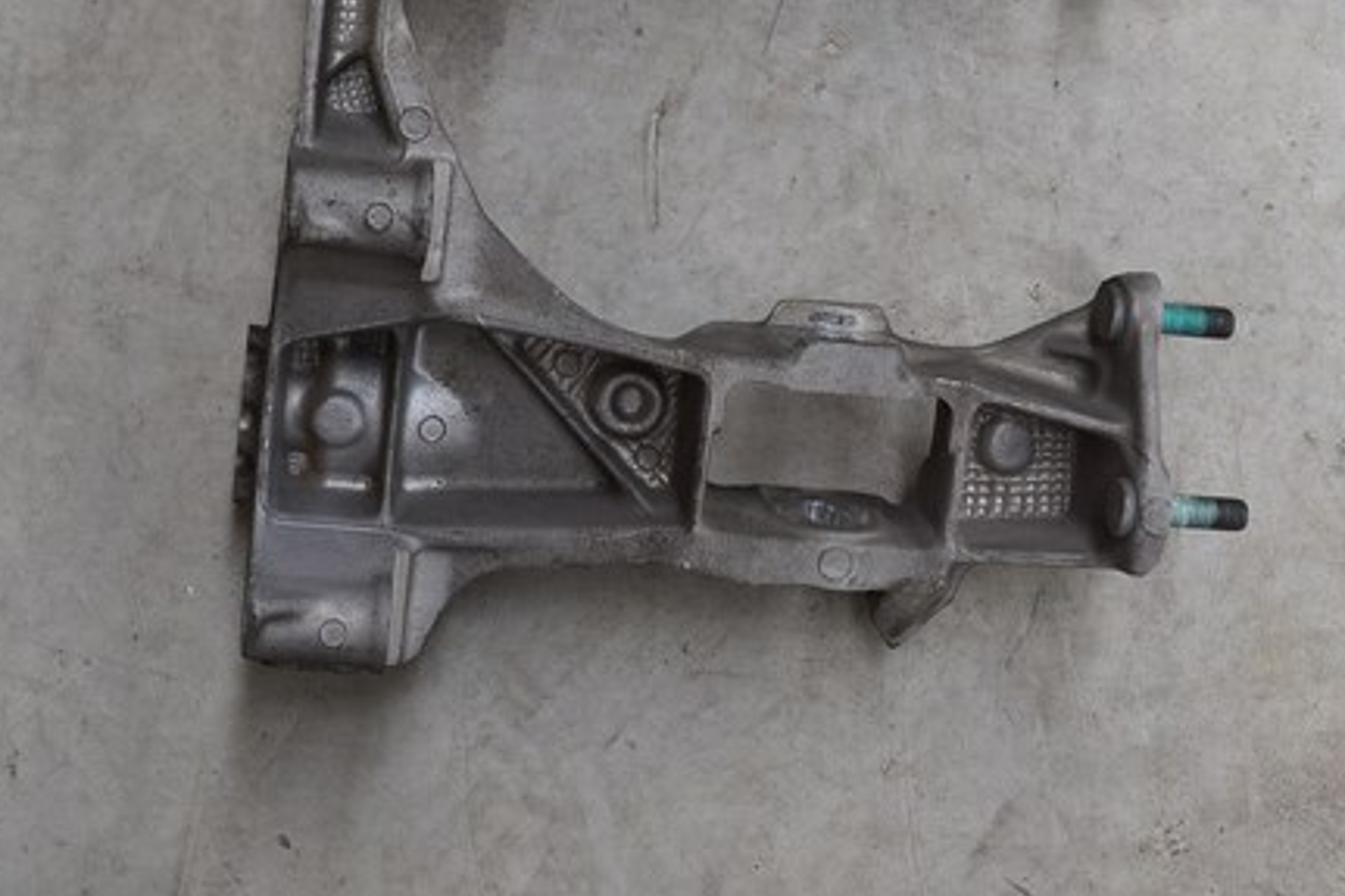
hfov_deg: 26.0
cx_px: 777
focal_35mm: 78
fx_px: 2913
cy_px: 133
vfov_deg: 17.3
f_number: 7.1
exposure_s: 1/40
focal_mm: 28
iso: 400
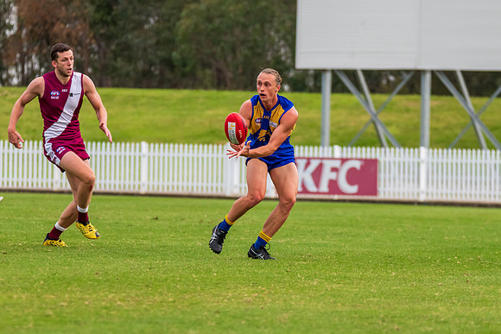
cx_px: 269
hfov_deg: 4.7
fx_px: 6107
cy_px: 170
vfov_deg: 3.1
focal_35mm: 439
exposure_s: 1/1250
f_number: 6
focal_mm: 300
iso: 1000
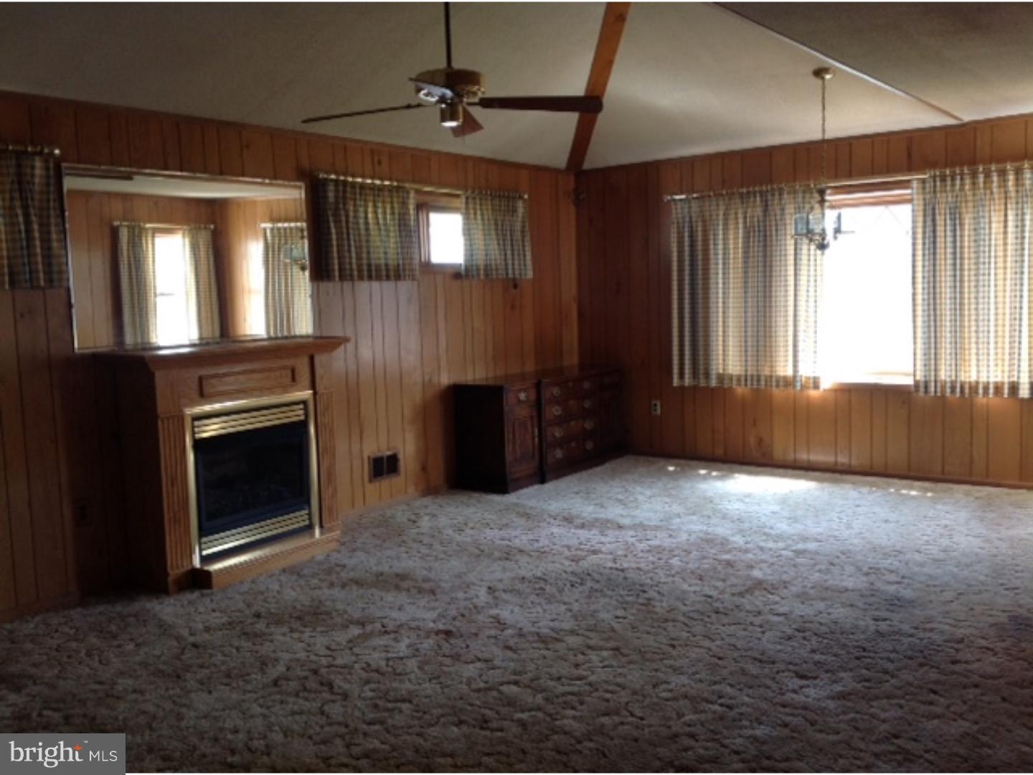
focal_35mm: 35
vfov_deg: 40.7
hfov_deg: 52.6
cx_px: 516
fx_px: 1044
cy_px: 388
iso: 64
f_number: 2.4
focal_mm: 4.28
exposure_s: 1/30
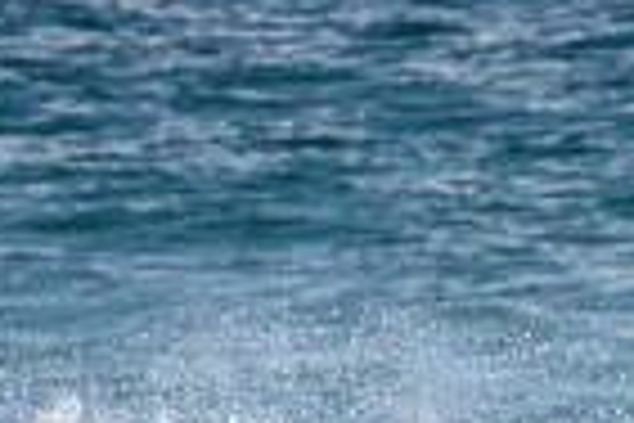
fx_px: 57883
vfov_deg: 0.4
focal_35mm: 3287
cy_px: 848
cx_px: 409
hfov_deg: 0.6
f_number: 11
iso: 2200
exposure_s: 1/1600
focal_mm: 800
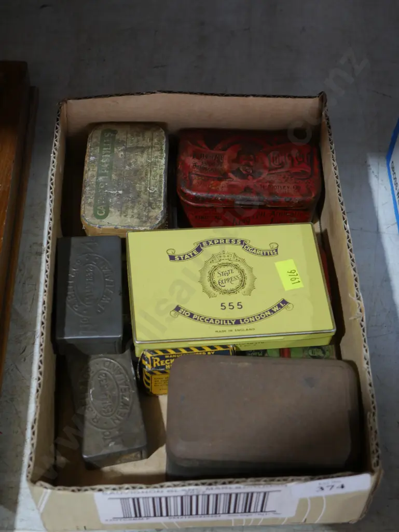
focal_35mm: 62
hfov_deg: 23.7
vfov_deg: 31.2
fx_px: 952
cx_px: 200
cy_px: 266
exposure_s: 1/80
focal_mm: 31
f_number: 5.4
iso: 1000
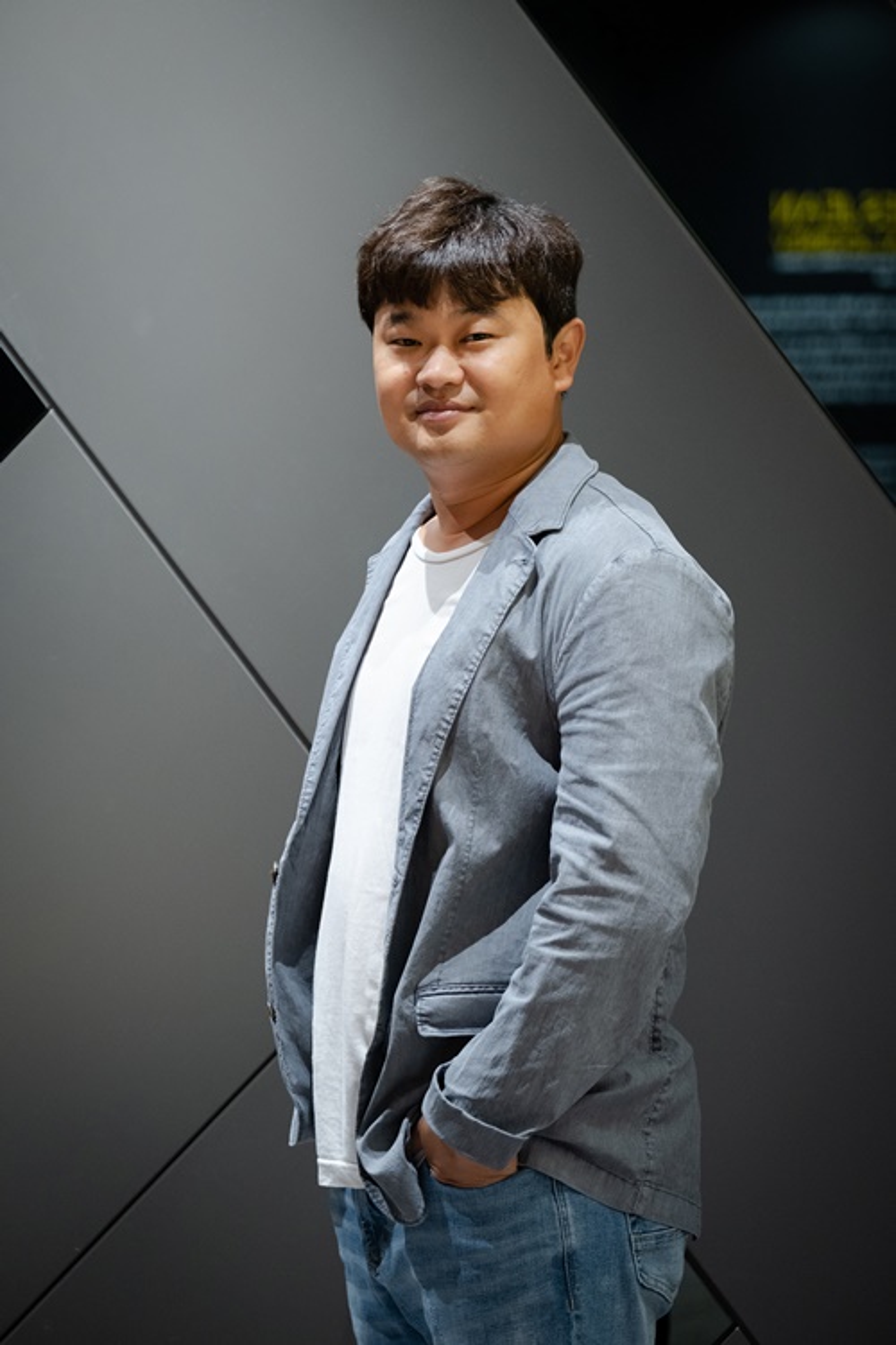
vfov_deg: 15.6
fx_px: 4890
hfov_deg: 10.5
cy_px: 672
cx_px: 448
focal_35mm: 131
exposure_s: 1/80
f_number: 2.8
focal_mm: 87.1
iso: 1600
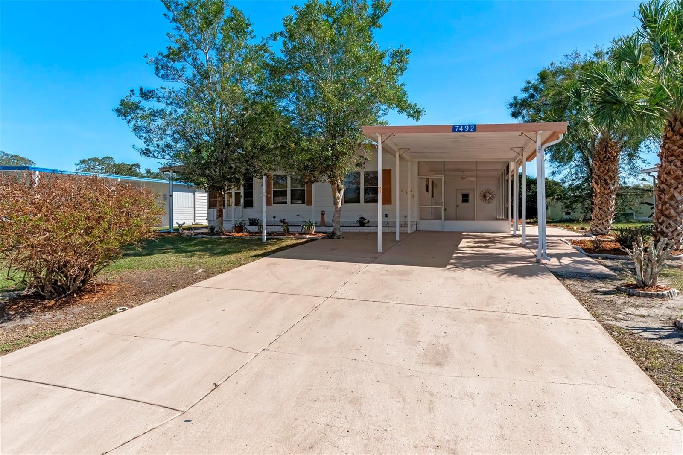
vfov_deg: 67.4
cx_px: 342
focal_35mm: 18
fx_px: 341
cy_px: 228
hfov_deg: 90.0
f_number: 8
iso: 800
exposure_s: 1/4000
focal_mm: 12
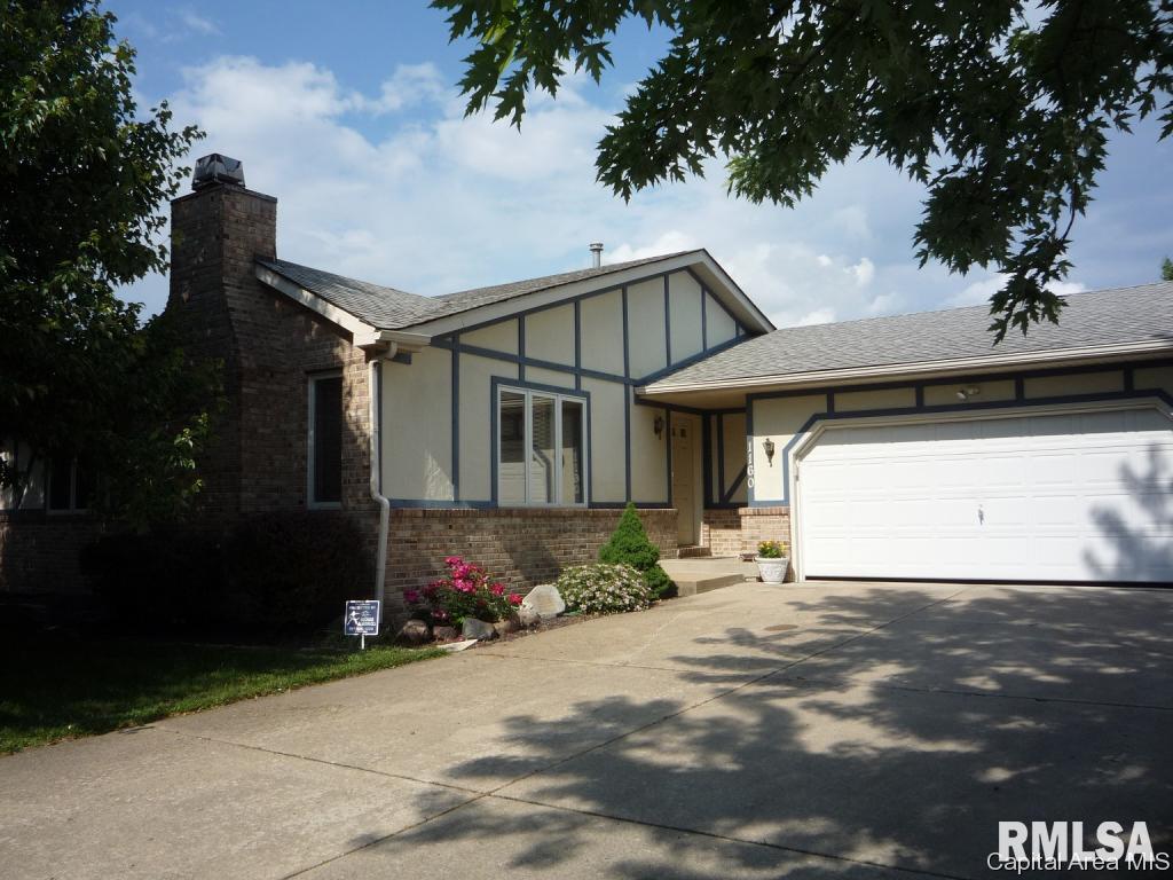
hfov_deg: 60.0
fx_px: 1017
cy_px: 440
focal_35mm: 30
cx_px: 586
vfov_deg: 46.8
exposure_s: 1/500
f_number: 5.6
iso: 100
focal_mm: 5.2
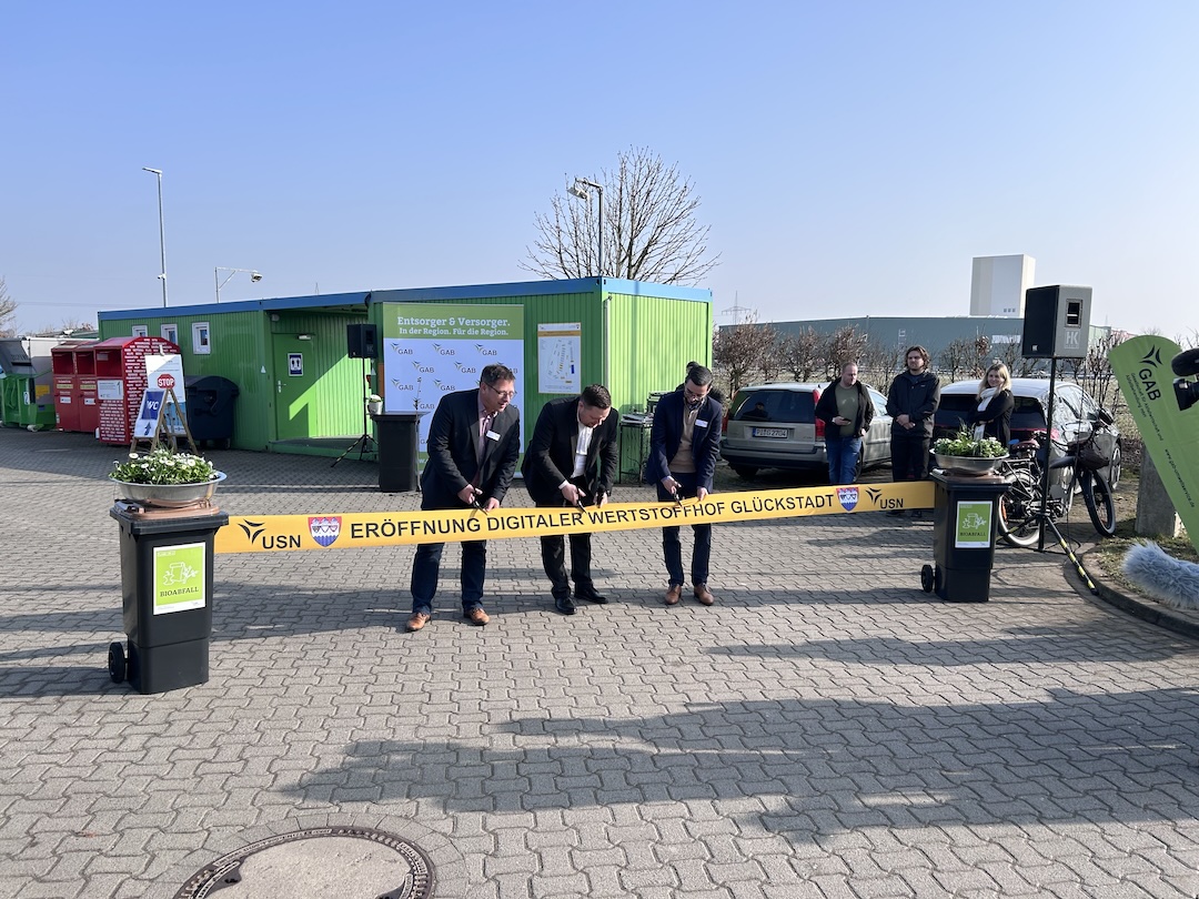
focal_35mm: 26
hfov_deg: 67.3
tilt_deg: -6.5
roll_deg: -1.1
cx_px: 600
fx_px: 901
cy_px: 450
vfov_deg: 53.1
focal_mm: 5.7
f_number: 1.5
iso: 50
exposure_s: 1/3077
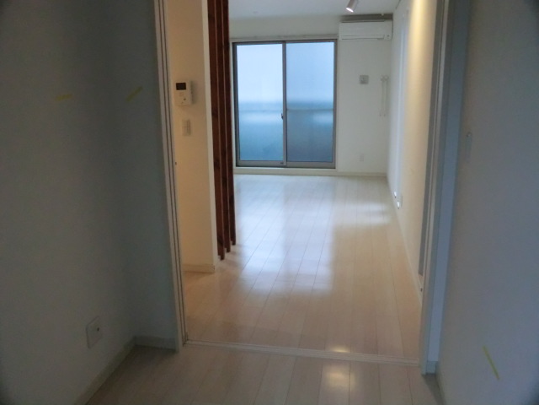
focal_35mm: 29
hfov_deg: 61.7
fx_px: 452
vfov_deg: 48.2
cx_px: 270
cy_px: 202
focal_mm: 5.2
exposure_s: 1/60
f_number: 3.5
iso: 640
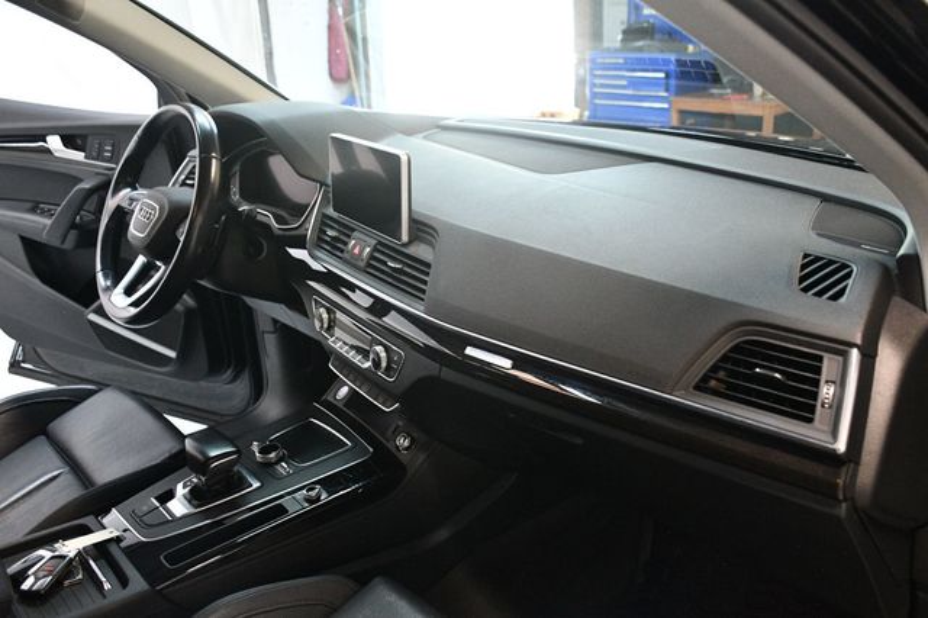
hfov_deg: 55.8
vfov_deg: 38.8
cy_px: 309
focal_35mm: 34
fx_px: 876
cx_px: 464
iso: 3200
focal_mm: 23
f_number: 3.8
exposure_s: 1/60
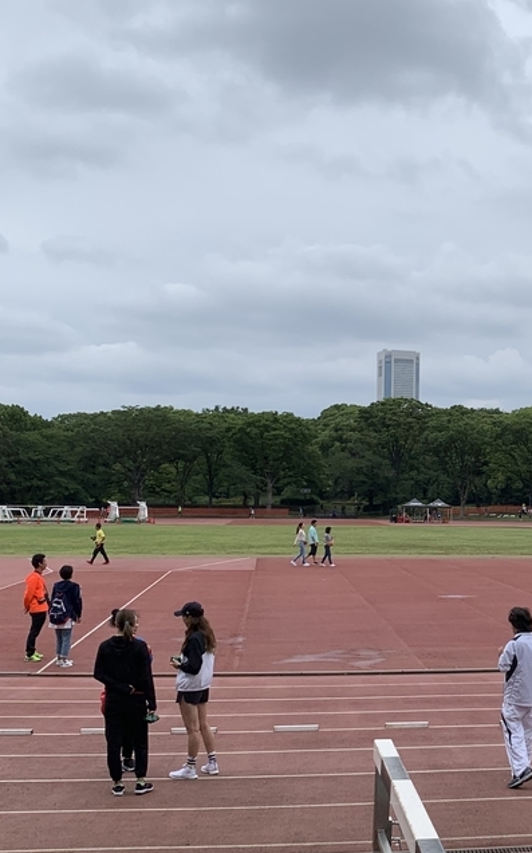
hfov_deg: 23.8
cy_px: 467
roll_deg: -0.3
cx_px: 533
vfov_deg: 38.8
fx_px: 1207
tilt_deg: +0.1
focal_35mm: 52
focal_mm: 4.25
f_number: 1.8
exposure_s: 1/3185
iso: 25
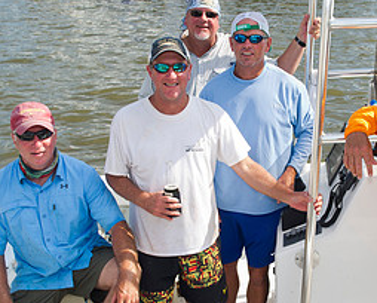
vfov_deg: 24.6
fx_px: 693
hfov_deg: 30.1
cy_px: 186
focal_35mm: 62
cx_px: 263
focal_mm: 29
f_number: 8
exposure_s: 1/250
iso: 125
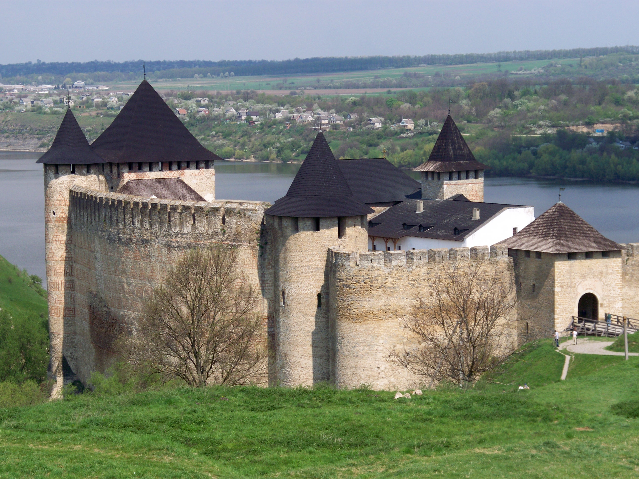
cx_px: 320
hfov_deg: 19.1
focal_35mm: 103
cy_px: 240
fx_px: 1901
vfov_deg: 14.4
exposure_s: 1/400
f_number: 6.6
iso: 80
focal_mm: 22.05
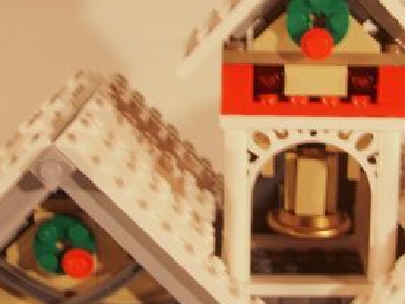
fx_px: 1053
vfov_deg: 16.4
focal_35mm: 90
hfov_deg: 21.6
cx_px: 301
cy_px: 225
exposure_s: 1/10
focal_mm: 6.6
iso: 63
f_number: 3.5
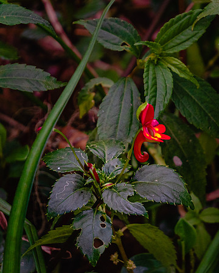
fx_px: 4553
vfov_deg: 3.4
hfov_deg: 2.8
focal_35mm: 562
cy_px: 131
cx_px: 154
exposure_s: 1/125
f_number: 6.3
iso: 400
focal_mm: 210
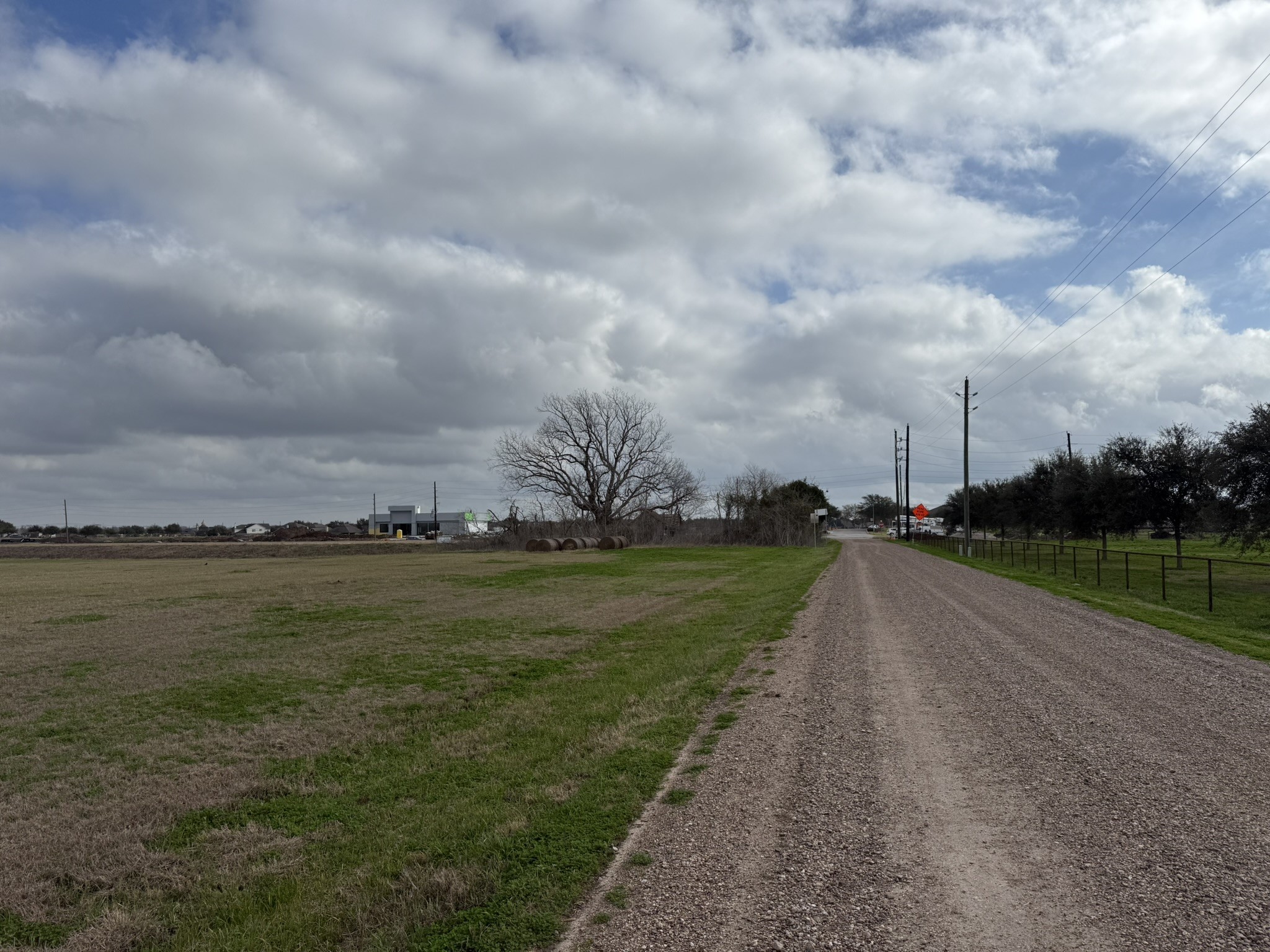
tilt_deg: +3.5
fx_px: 881
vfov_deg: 56.8
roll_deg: +0.8
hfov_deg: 71.6
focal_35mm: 24
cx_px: 635
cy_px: 476
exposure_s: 1/11905
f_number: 1.78
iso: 80
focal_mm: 6.76
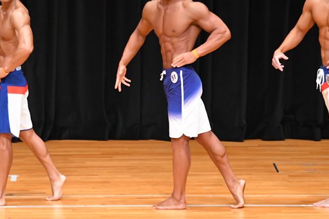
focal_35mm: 387
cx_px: 147
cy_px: 71
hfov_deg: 5.3
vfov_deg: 3.5
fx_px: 3534
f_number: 5.6
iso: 5000
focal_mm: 170
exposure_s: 1/400
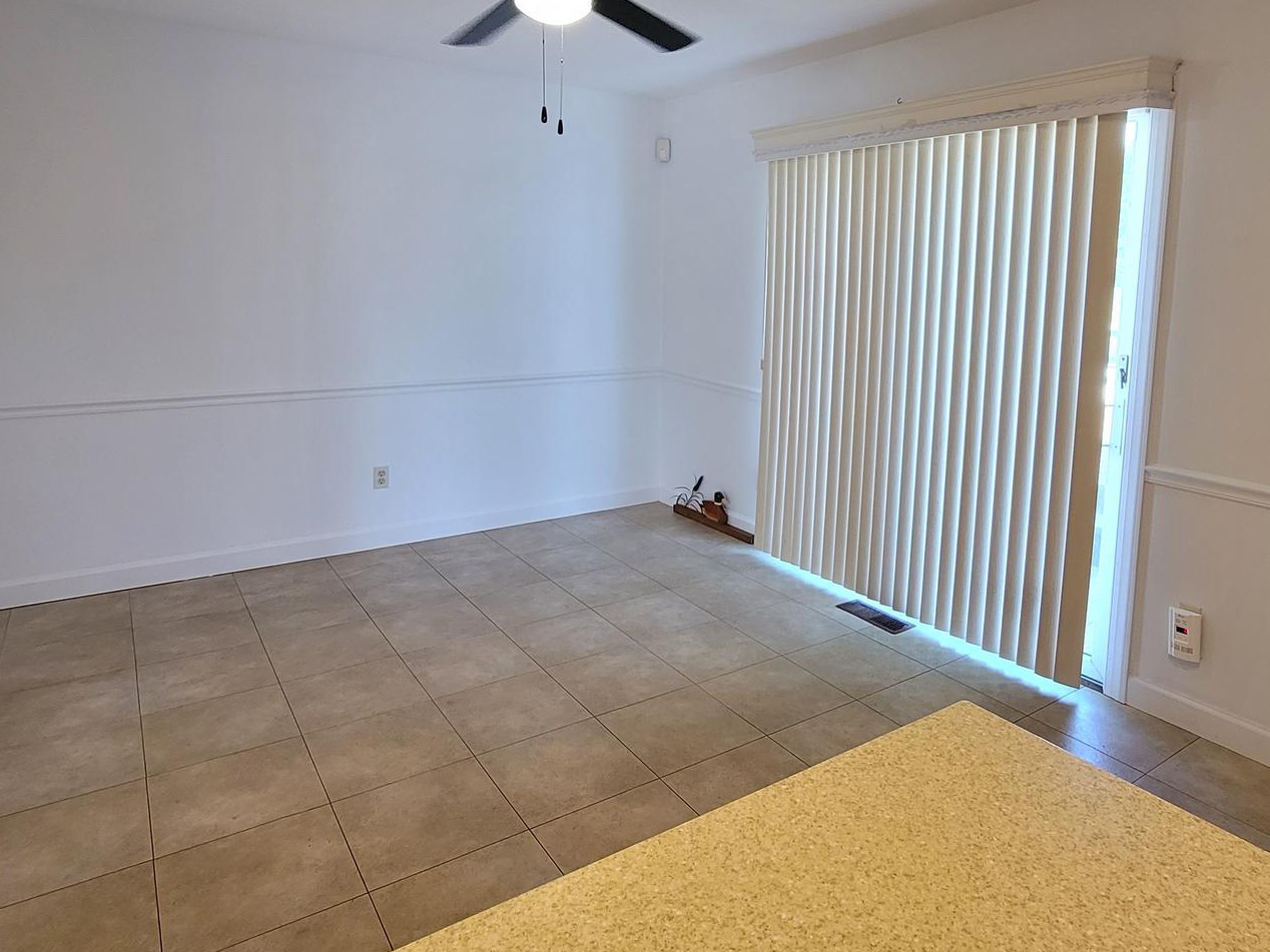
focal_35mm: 21
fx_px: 770
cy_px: 379
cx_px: 715
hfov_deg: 78.6
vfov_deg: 62.9
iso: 200
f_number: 2.2
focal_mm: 2.2
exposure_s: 1/60
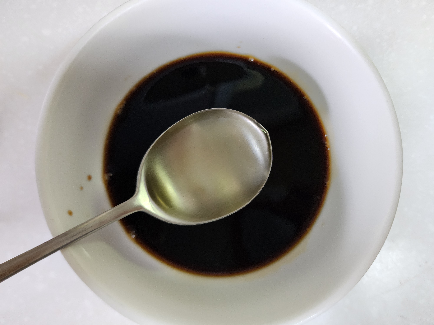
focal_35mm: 23
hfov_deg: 73.9
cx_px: 217
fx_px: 288
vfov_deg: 58.9
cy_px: 162
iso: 400
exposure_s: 1/120
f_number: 1.8
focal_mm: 6.4
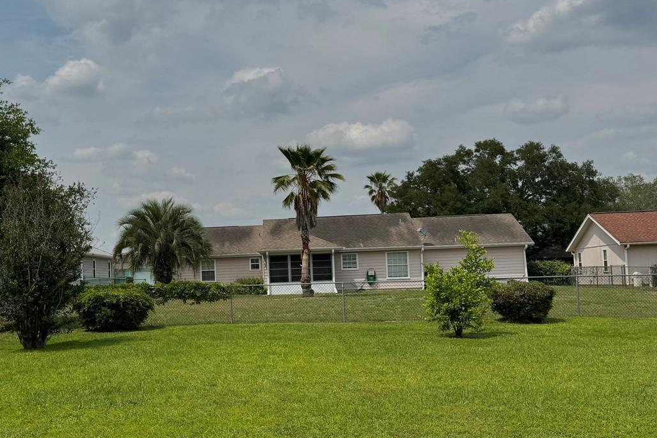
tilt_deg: +3.4
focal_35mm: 39
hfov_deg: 48.5
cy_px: 253
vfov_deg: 34.2
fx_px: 712
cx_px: 204
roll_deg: +1.7
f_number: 1.78
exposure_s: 1/7937
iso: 80
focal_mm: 6.76
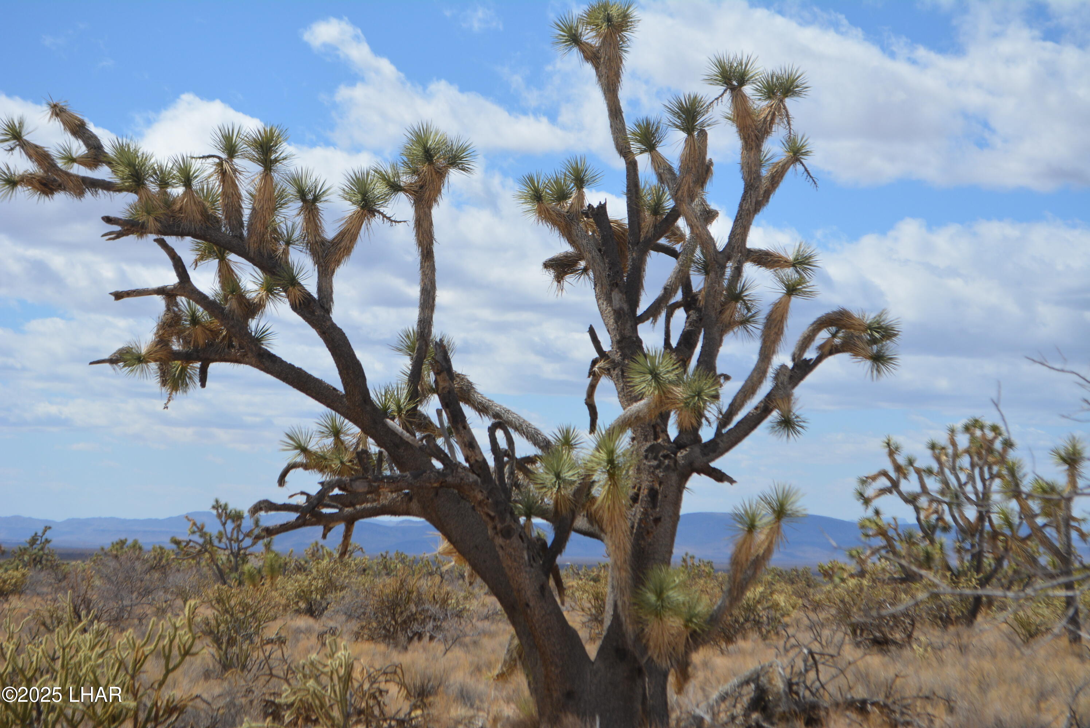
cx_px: 545
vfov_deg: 16.6
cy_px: 364
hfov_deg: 24.6
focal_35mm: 82
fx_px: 2500
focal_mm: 55
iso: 400
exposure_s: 1/2000
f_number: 8
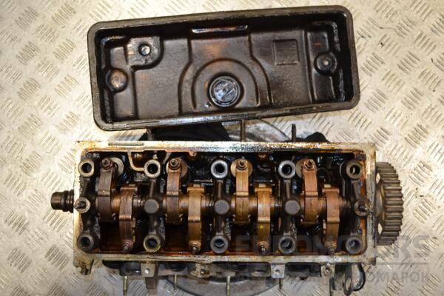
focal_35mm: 33
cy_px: 148
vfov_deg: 40.0
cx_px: 222
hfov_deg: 57.2
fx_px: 407
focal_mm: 22
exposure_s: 1/100
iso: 400
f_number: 4
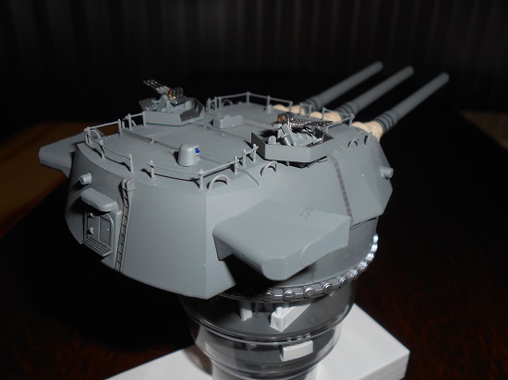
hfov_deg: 60.0
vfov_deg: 46.8
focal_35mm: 30
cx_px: 254
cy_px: 190
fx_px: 440
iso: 80
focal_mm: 5.1
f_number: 8.5
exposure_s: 1/25
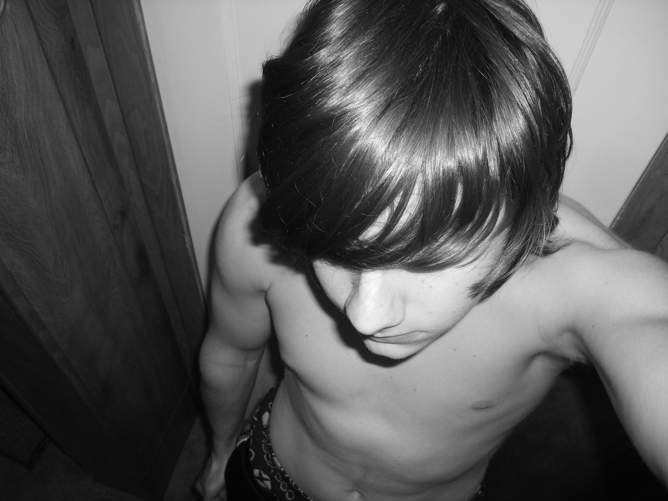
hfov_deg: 52.6
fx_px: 675
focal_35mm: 35
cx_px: 334
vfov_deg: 40.7
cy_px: 250
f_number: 2.8
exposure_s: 1/30
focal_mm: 5.8
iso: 100
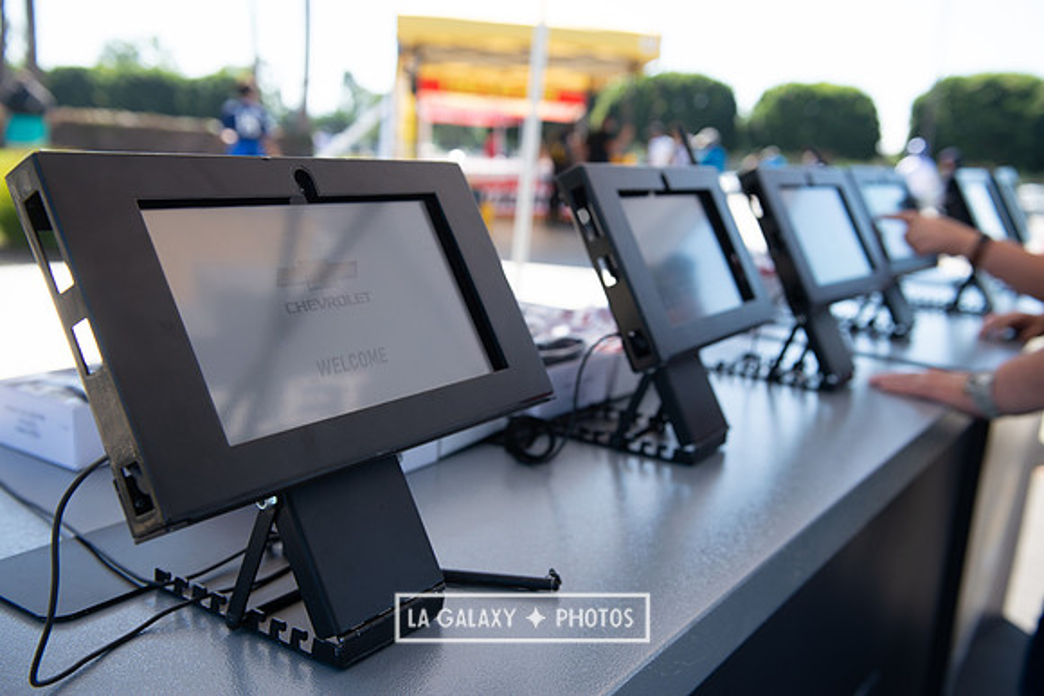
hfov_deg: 53.1
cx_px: 522
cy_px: 348
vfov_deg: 36.9
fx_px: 1044
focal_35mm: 36
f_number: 4
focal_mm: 36
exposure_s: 1/1000
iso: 250
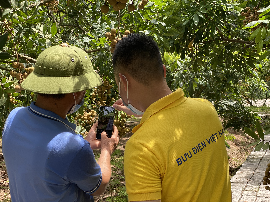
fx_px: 406
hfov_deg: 36.8
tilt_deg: -2.5
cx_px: 135
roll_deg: +2.1
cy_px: 101
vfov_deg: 28.0
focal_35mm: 52
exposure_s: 1/213
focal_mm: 6
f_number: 2
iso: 20
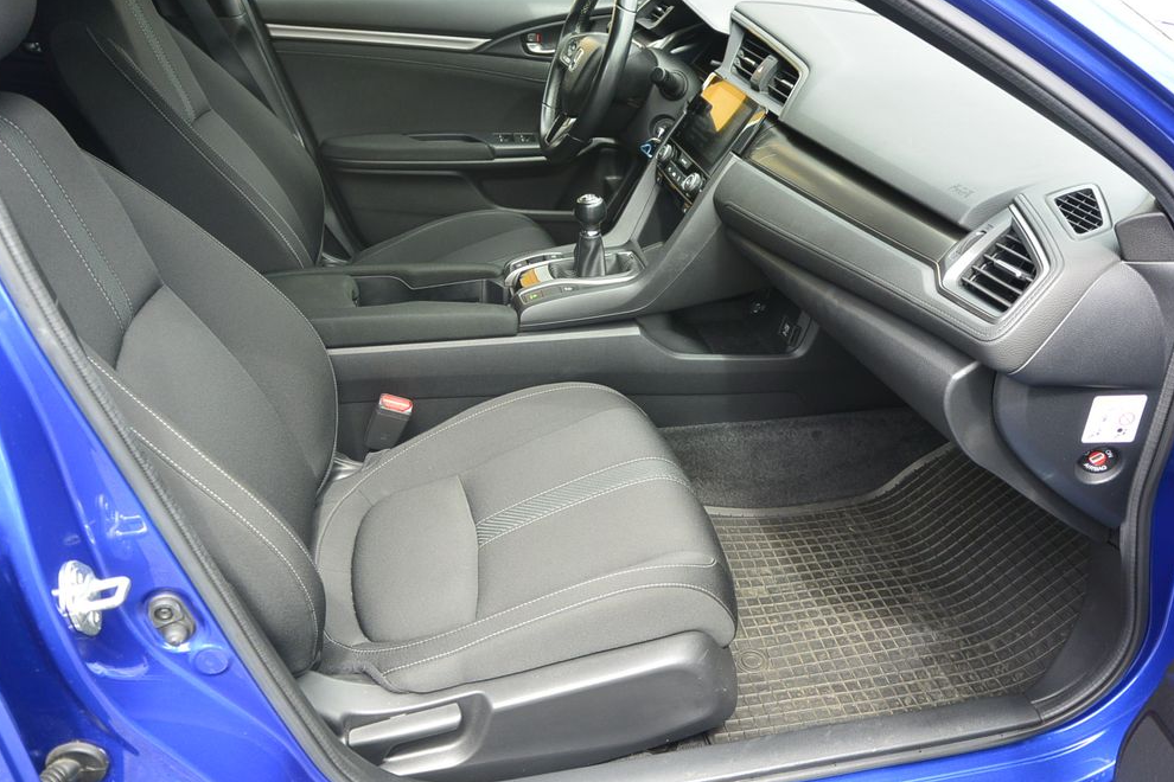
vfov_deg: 43.6
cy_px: 381
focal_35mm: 30
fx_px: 978
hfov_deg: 61.9
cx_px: 589
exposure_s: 1/160
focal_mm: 11
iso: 160
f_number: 3.5
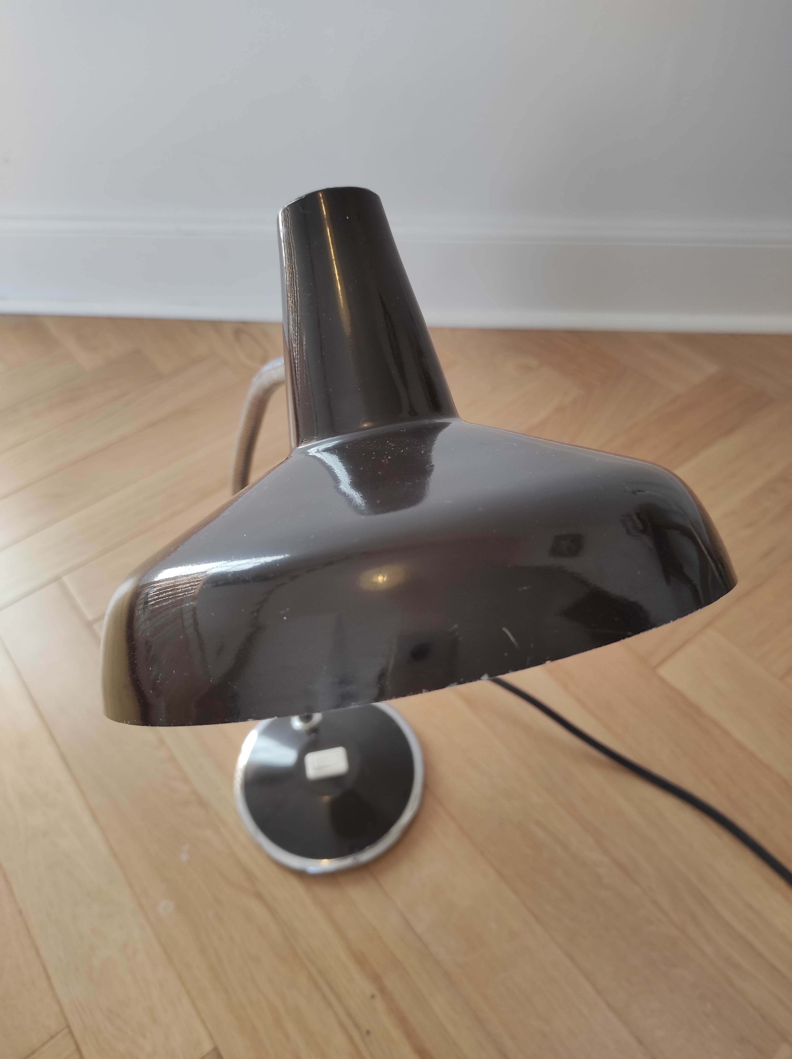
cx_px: 396
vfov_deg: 69.4
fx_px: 764
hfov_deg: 54.8
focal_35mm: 25
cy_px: 530
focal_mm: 5.43
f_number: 1.89
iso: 121
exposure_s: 1/100
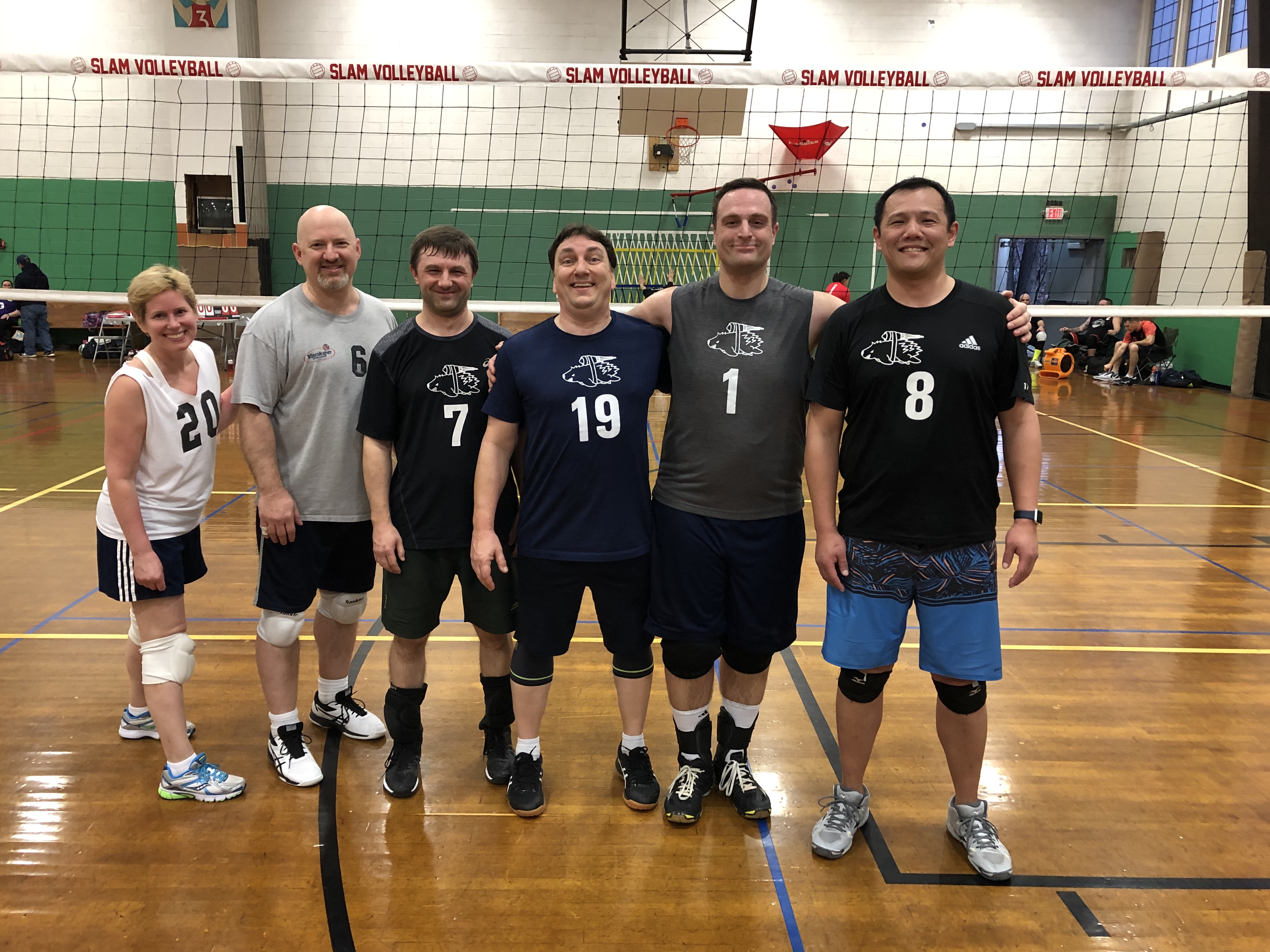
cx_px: 613
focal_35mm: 29
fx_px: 1064
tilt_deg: -10.6
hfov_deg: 61.6
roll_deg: -0.2
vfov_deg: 48.2
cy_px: 488
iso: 64
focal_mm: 3.99
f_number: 1.8
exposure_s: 1/15
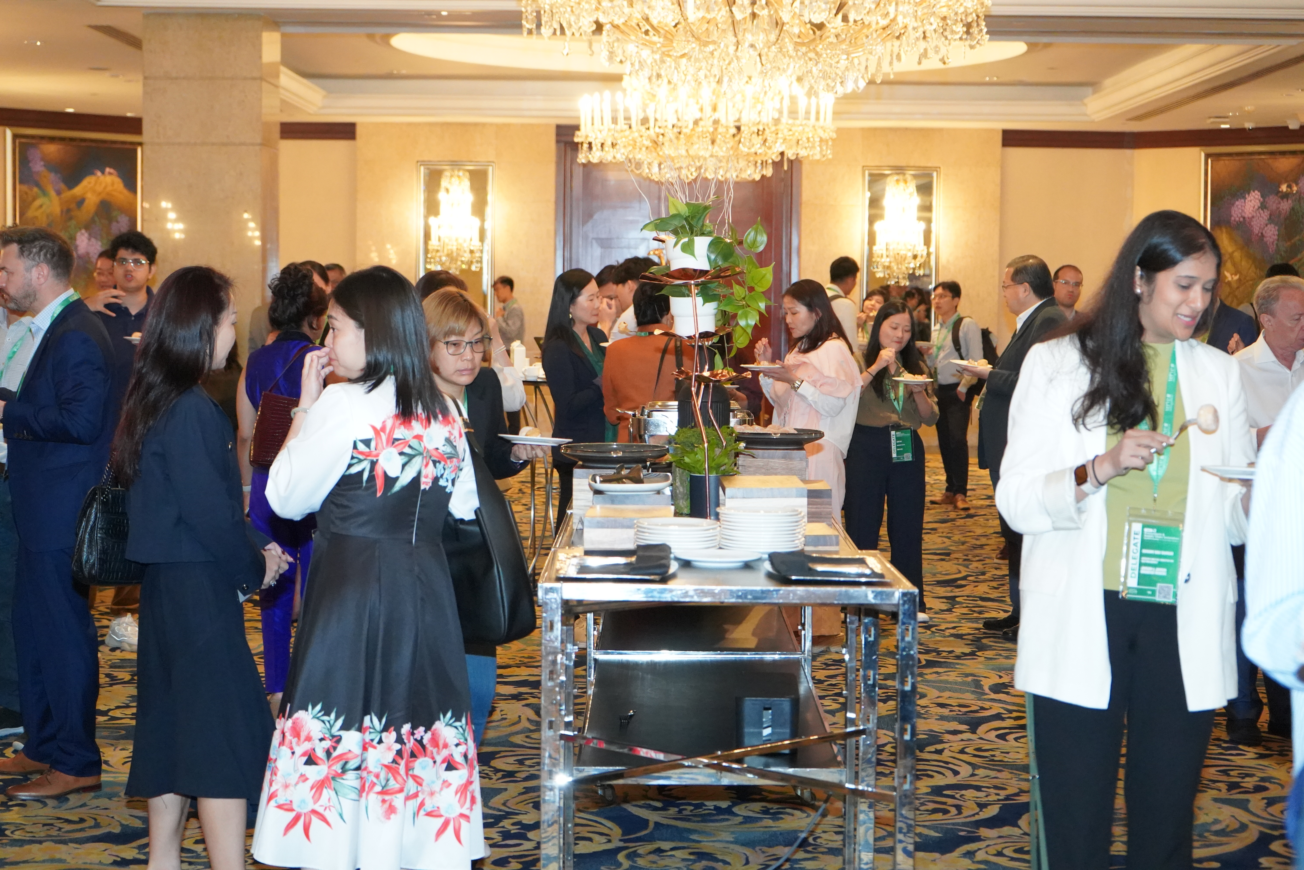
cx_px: 652
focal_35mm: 65
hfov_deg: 31.0
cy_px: 435
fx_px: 2354
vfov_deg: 20.9
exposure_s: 1/160
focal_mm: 65
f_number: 5.6
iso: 10000
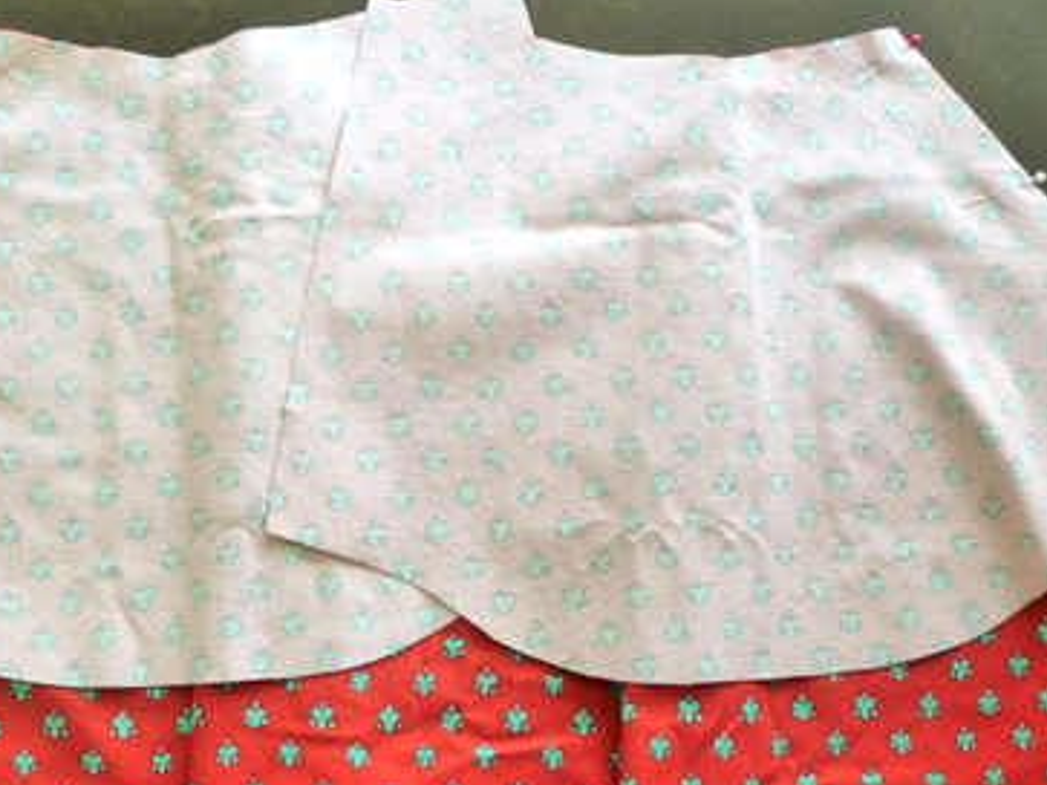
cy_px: 499
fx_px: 1451
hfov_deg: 39.5
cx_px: 412
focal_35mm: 48
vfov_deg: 30.1
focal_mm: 5.2
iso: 125
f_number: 3.3
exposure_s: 1/40
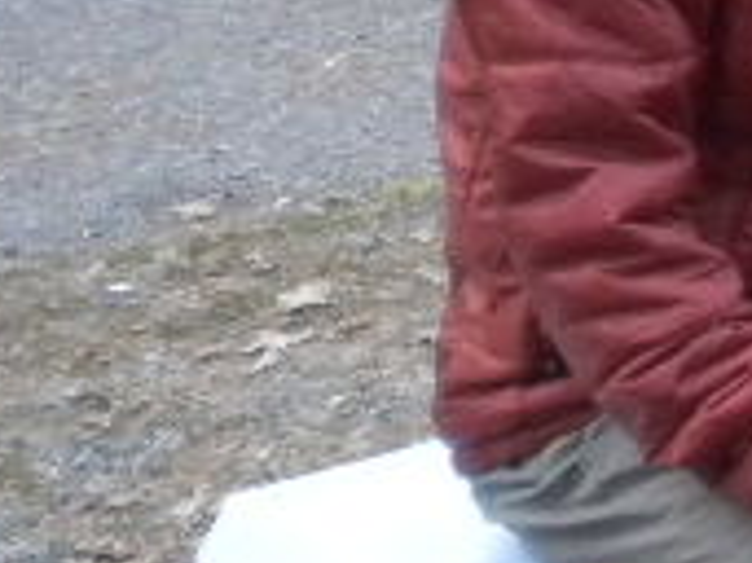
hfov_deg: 10.4
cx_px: 1552
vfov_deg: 8.5
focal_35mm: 173
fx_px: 3756
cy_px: -132
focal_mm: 6.6
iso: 400
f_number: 3.5
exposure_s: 1/69.1
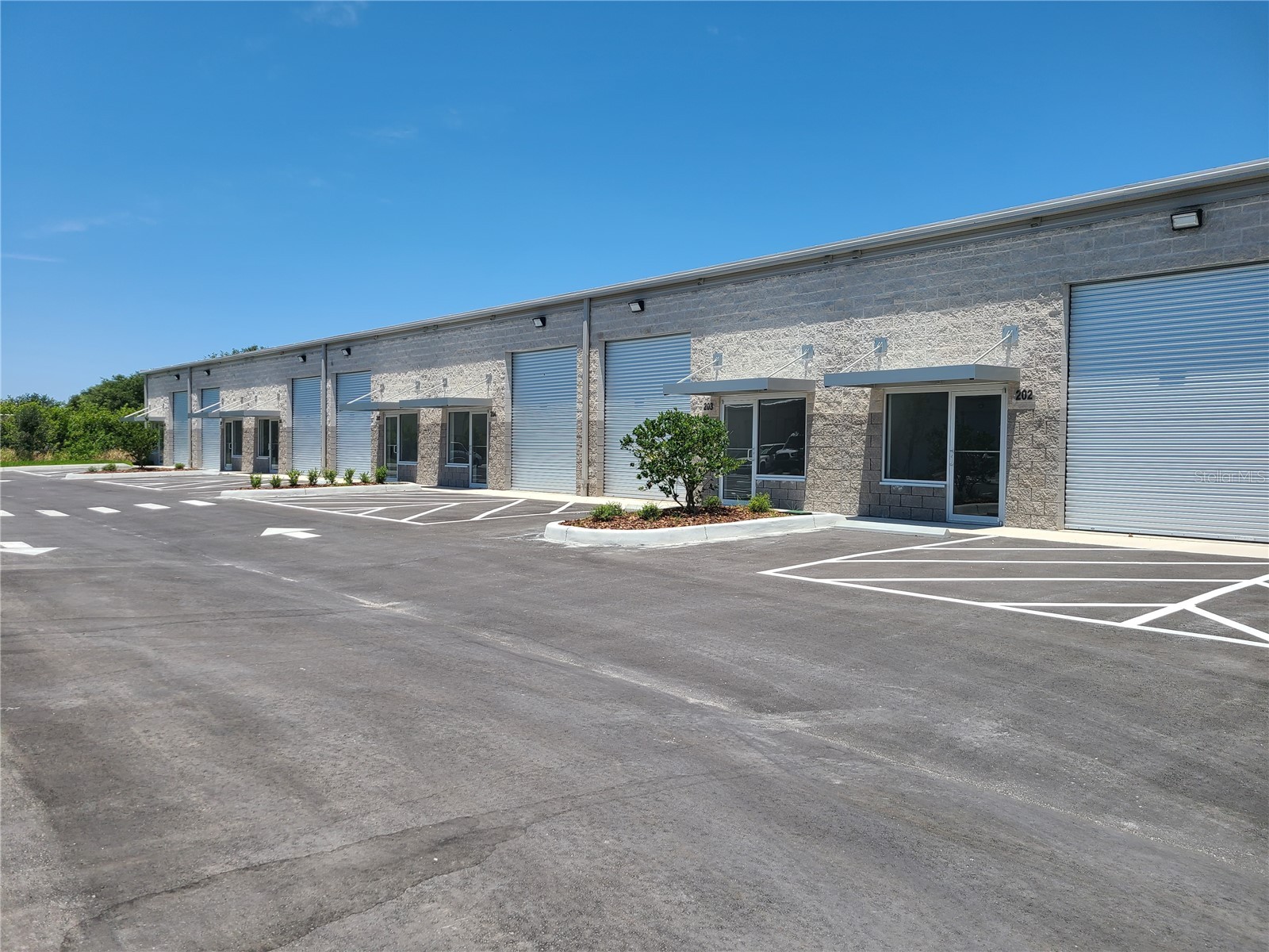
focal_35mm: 26
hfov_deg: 67.3
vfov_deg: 53.1
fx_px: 953
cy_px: 476
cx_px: 634
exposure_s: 1/2503
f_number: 1.8
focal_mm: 5.4
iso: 40
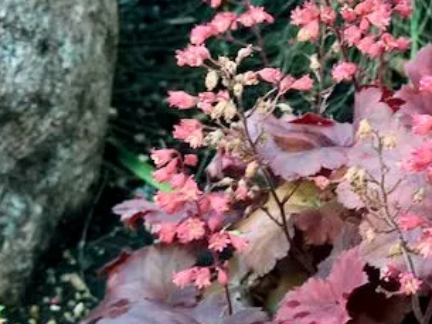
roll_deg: -3.5
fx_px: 1174
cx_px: 331
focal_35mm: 94
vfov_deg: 15.7
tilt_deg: -27.2
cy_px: 249
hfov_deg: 20.7
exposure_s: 1/50
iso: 32
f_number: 1.8
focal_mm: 3.99
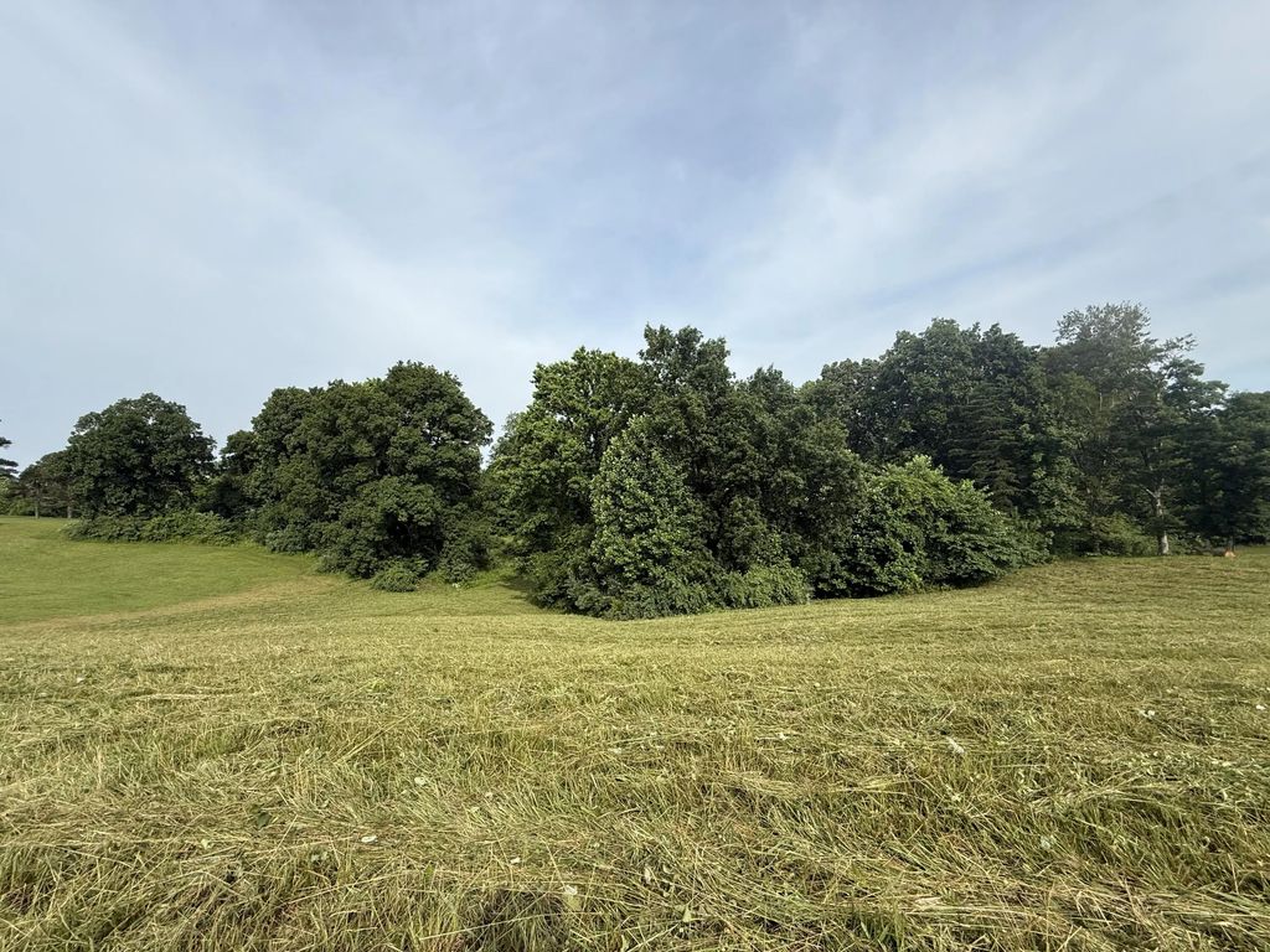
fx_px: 514
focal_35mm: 14
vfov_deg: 85.7
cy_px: 476
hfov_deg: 102.1
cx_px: 635
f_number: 2.2
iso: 50
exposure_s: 1/1285
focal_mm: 2.22
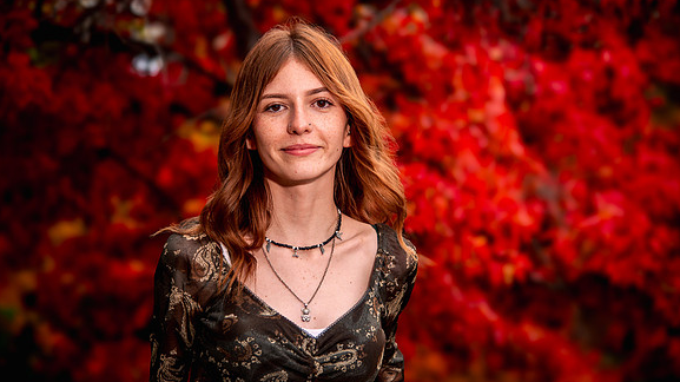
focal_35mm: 96
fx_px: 1730
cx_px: 339
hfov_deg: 22.2
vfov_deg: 12.6
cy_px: 173
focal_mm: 86
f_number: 4
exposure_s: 1/250
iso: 200
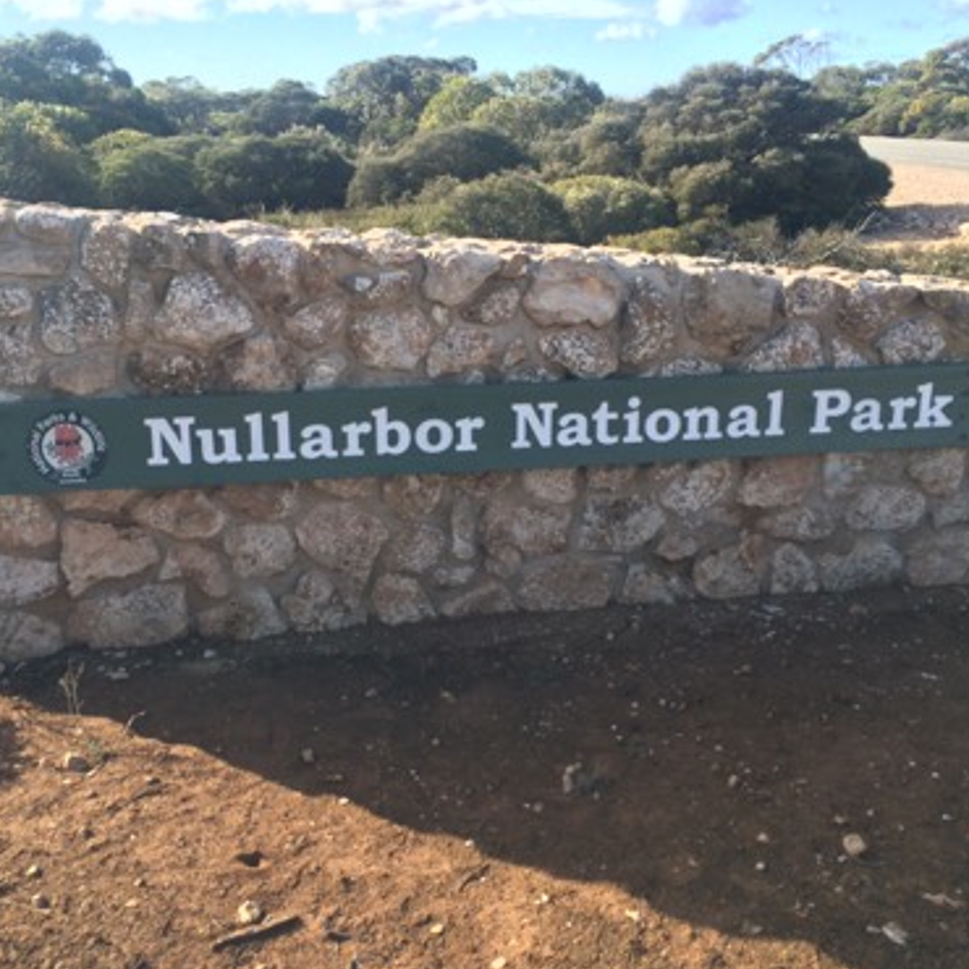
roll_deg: +1.6
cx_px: 450
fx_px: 1140
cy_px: 498
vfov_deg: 46.0
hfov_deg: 46.0
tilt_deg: -18.6
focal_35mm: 36
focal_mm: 4.15
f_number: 2.2
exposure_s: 1/733
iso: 32
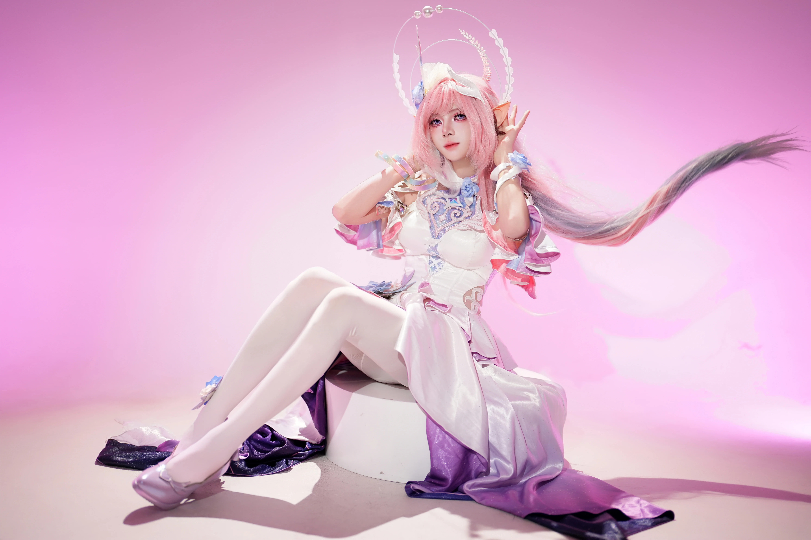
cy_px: 270
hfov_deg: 39.6
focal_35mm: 50
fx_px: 1126
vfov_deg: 27.0
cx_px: 406
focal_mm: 50
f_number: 1.3
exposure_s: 1/500
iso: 500
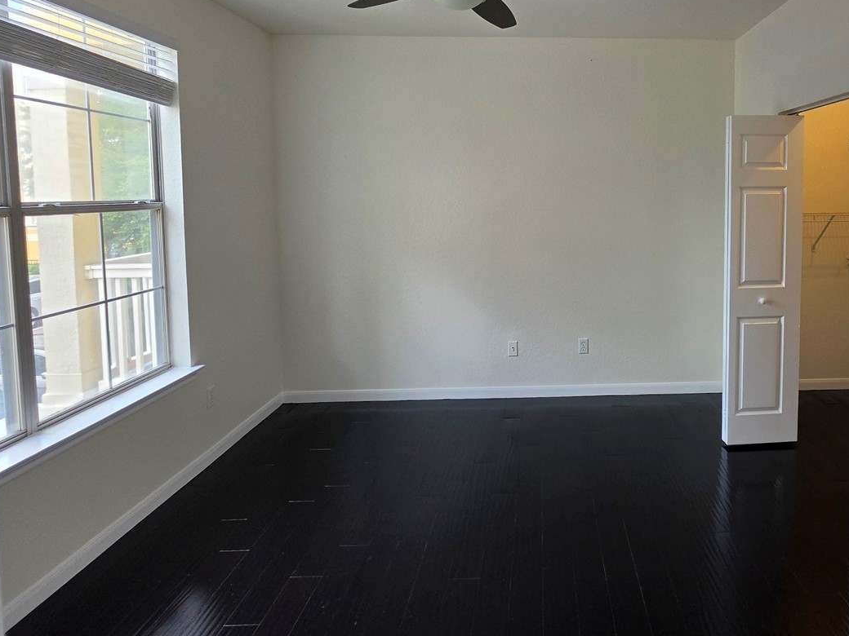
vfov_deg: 64.8
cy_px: 232
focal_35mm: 20
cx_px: 566
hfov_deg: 79.1
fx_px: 491
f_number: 1.9
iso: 50
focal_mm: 2.2
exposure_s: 1/120
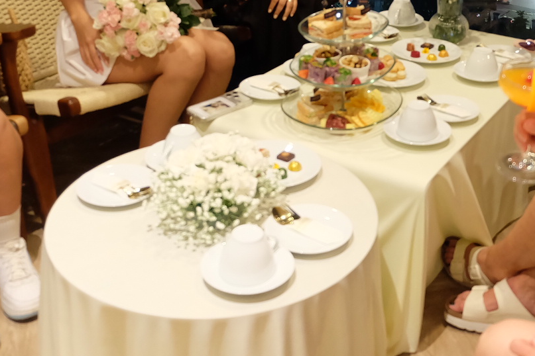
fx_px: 817
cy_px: -32
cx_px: 327
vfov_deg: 23.2
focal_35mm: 55
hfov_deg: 36.1
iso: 1600
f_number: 3.5
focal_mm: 16.7
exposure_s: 1/30
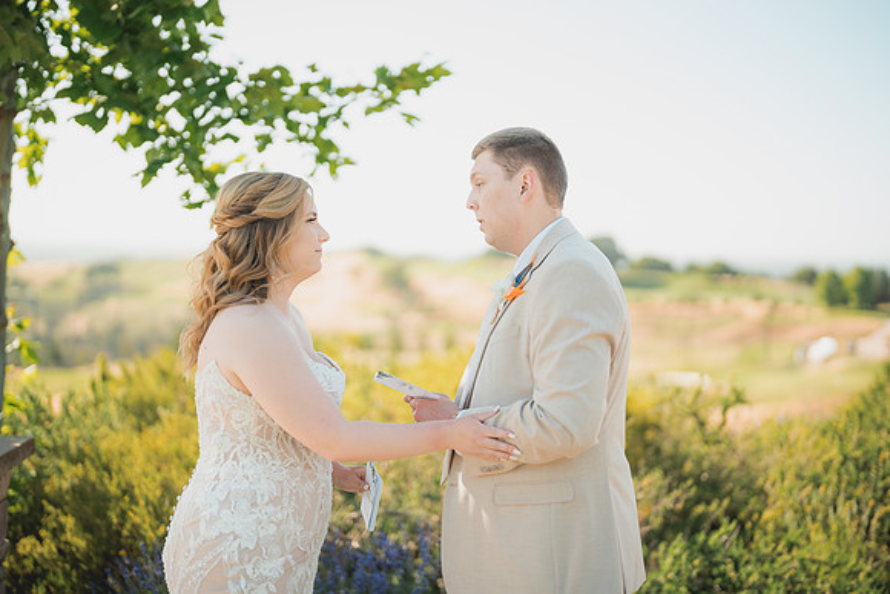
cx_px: 445
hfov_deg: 39.6
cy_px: 297
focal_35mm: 50
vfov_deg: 27.0
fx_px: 1236
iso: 50
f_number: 1.2
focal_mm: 50
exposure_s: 1/1600
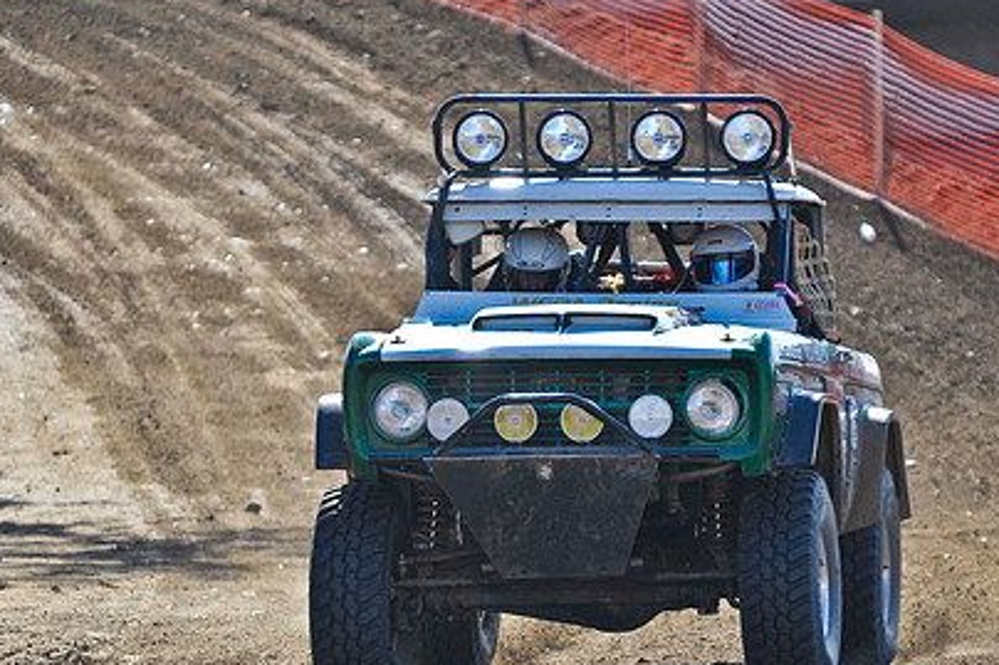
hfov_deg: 4.2
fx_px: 13536
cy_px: 450
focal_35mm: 488
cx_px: 539
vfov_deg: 2.8
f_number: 4.8
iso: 640
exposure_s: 1/2000
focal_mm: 340
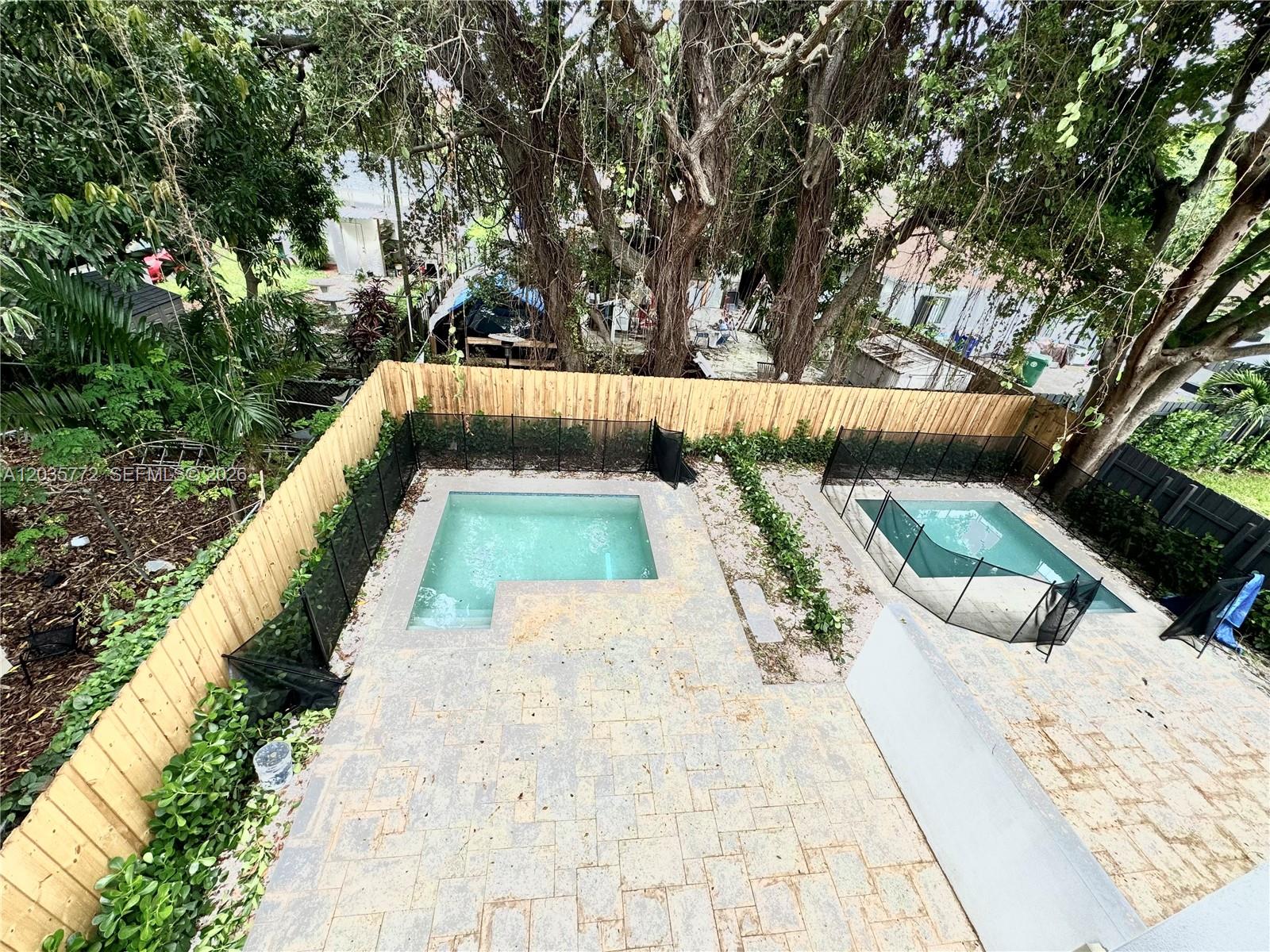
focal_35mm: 14
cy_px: 476
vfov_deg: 85.7
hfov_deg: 102.1
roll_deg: -7.7
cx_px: 635
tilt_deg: -32.6
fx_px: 514
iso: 40
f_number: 2.2
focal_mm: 2.22
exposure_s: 1/162
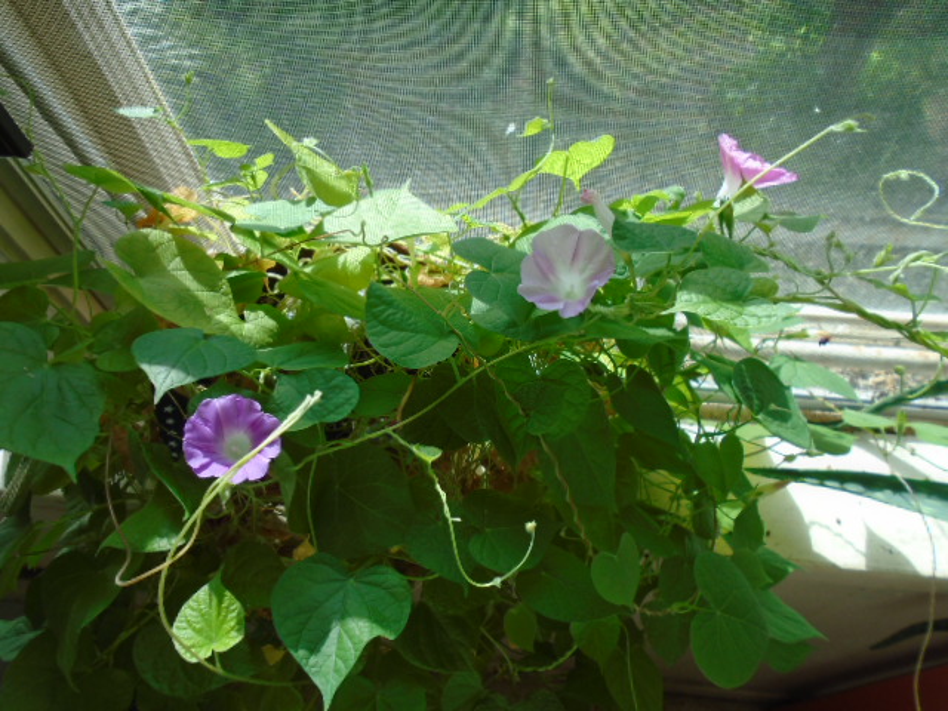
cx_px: 474
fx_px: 712
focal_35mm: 26
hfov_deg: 67.3
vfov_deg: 53.1
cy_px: 356
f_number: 3.2
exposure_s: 1/320
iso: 100
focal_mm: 4.6
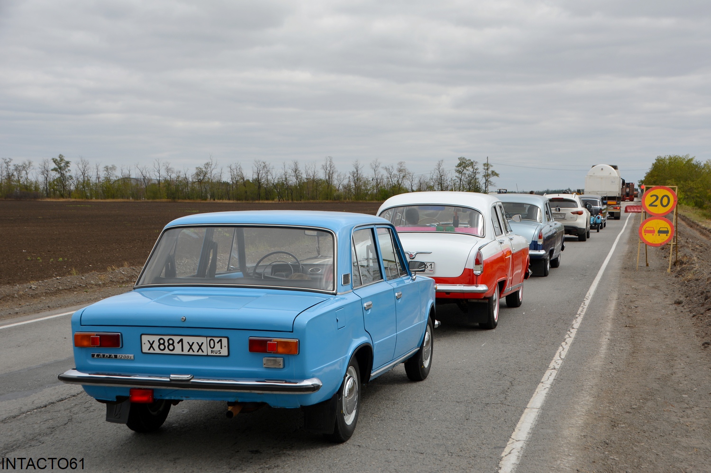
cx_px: 356
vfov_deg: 23.8
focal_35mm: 57
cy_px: 236
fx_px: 1125
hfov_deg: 35.1
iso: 100
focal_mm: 38
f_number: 8
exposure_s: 1/250
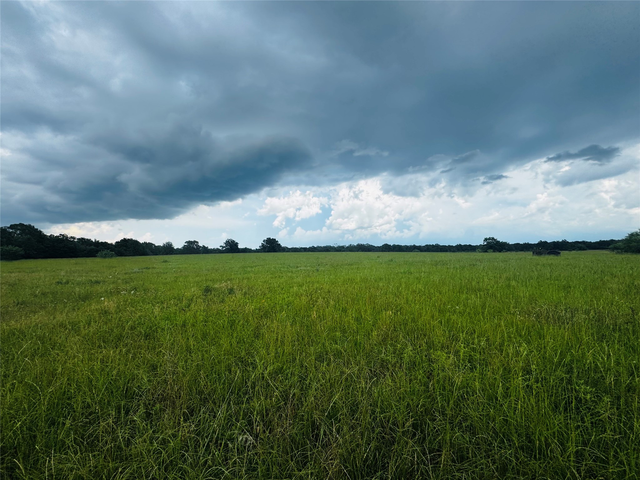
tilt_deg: +2.7
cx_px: 320
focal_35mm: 14
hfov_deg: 102.1
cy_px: 240
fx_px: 259
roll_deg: +1.8
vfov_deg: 85.7
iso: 50
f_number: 2.2
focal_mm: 2.22
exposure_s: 1/1299
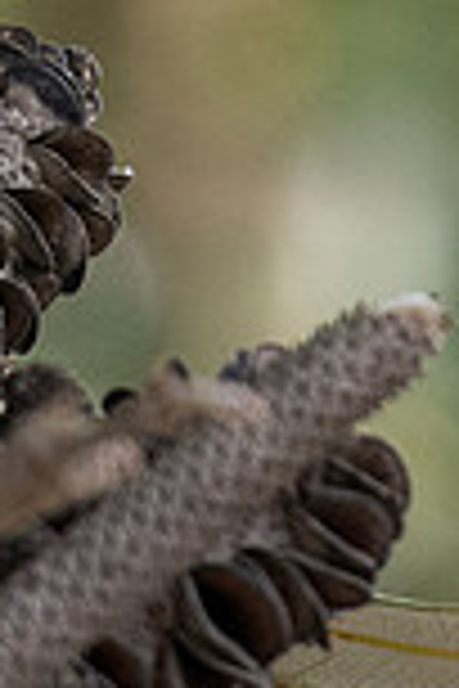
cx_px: 148
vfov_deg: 0.7
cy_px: -383
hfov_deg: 0.5
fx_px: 58384
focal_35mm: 3053
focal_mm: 500
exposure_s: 1/1250
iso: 1800
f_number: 5.6
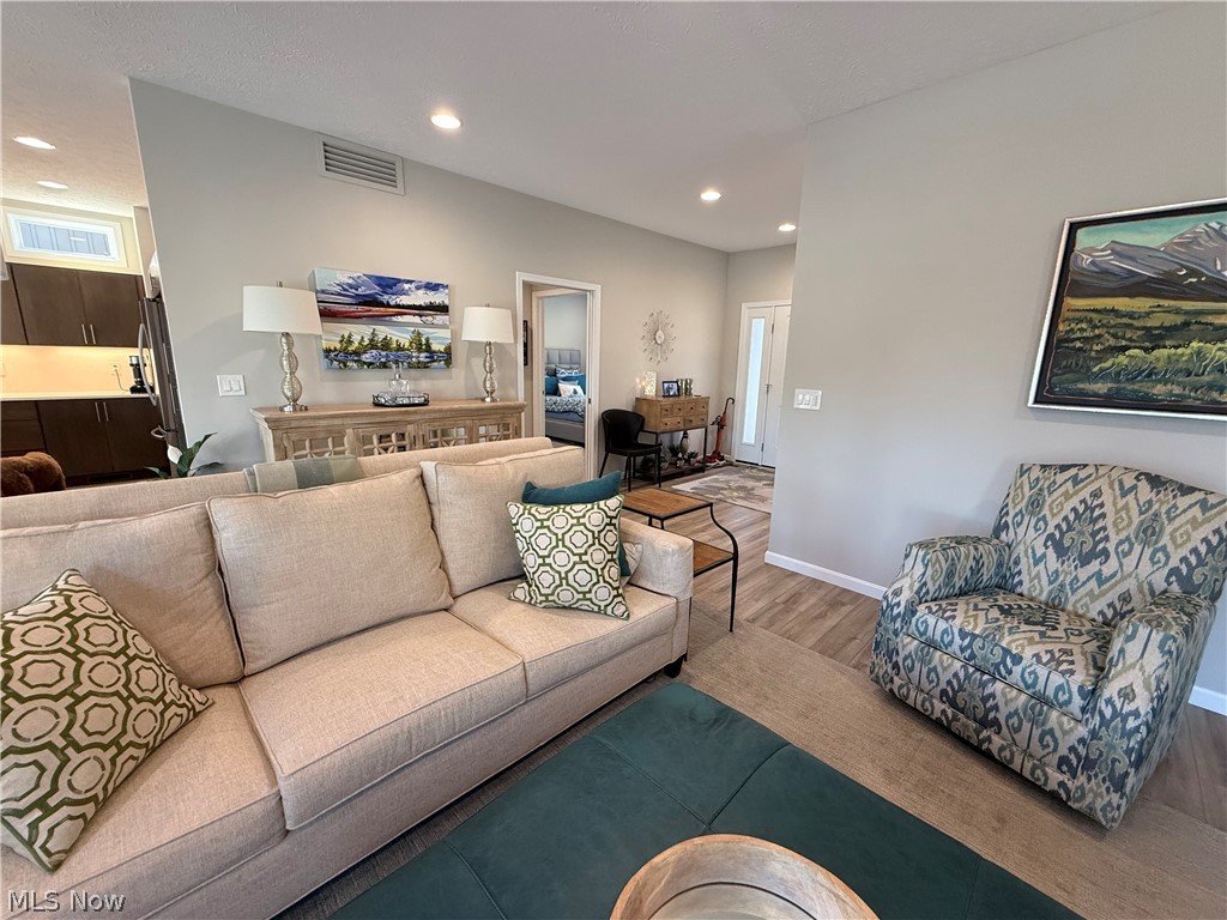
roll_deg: -1.3
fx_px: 496
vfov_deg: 85.7
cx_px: 614
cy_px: 460
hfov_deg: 102.1
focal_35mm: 14
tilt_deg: -11.2
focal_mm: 2.22
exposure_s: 1/120
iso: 320
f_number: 2.2
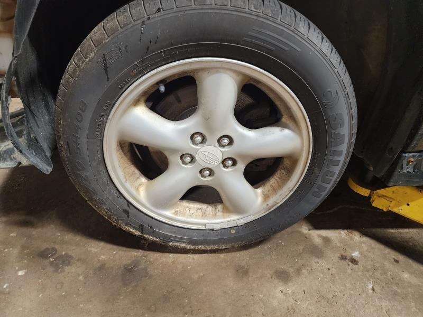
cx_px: 212
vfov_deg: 58.9
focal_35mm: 23
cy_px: 158
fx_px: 281
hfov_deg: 73.9
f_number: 1.8
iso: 640
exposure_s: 1/40
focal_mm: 6.4
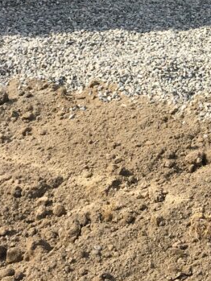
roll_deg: -1.2
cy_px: 31
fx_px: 690
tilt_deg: -17.0
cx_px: 254
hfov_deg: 16.6
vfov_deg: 22.5
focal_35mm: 85
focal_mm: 4.15
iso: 25
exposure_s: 1/1040
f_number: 2.2
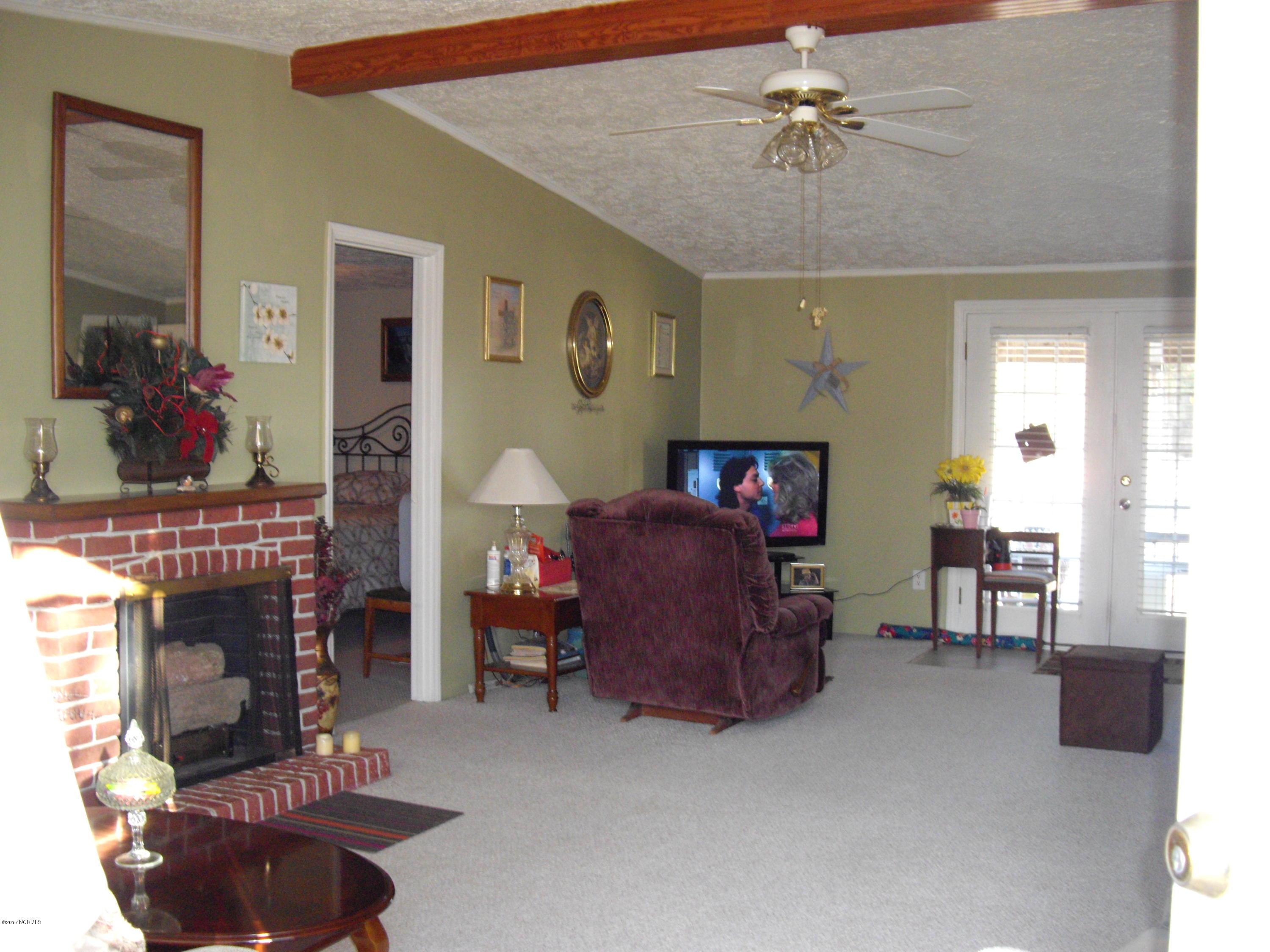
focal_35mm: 38
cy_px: 476
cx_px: 635
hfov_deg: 49.0
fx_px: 1394
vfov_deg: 37.7
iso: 400
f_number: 2.8
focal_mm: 7.9
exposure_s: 1/40
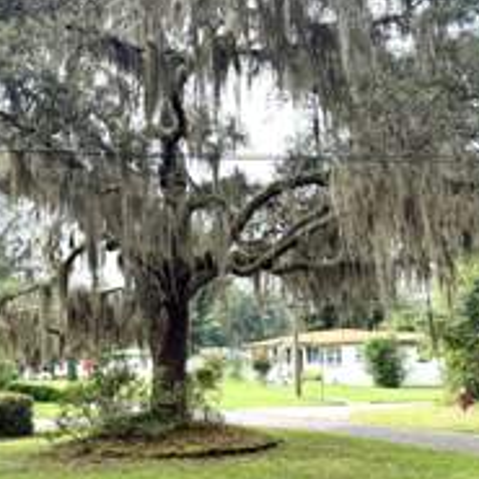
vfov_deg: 31.0
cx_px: 225
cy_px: 203
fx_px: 861
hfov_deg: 31.1
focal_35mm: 55
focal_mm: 6.76
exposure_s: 1/1949
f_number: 1.78
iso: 100
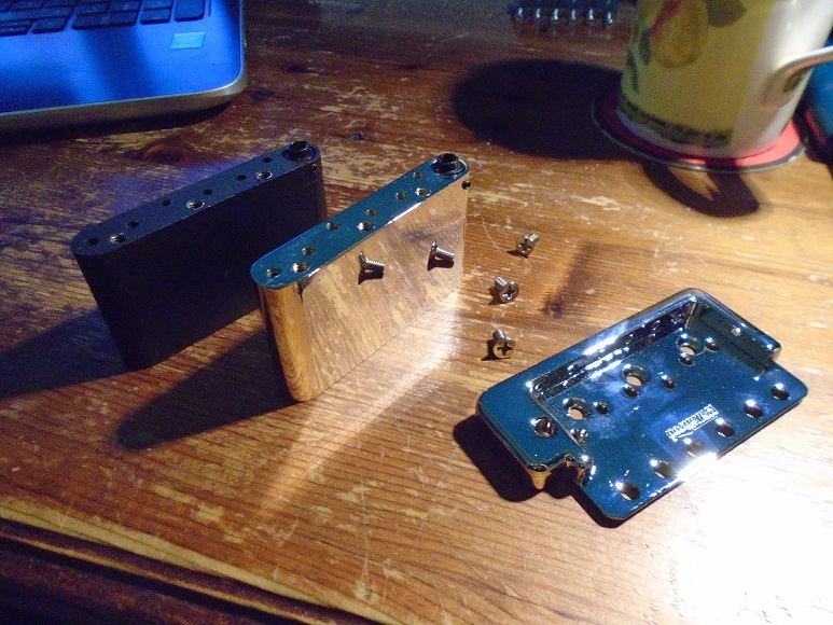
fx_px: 626
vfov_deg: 53.1
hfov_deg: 67.3
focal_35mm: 26
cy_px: 312
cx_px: 416
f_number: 3.2
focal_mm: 4.6
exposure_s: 1/20
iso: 800
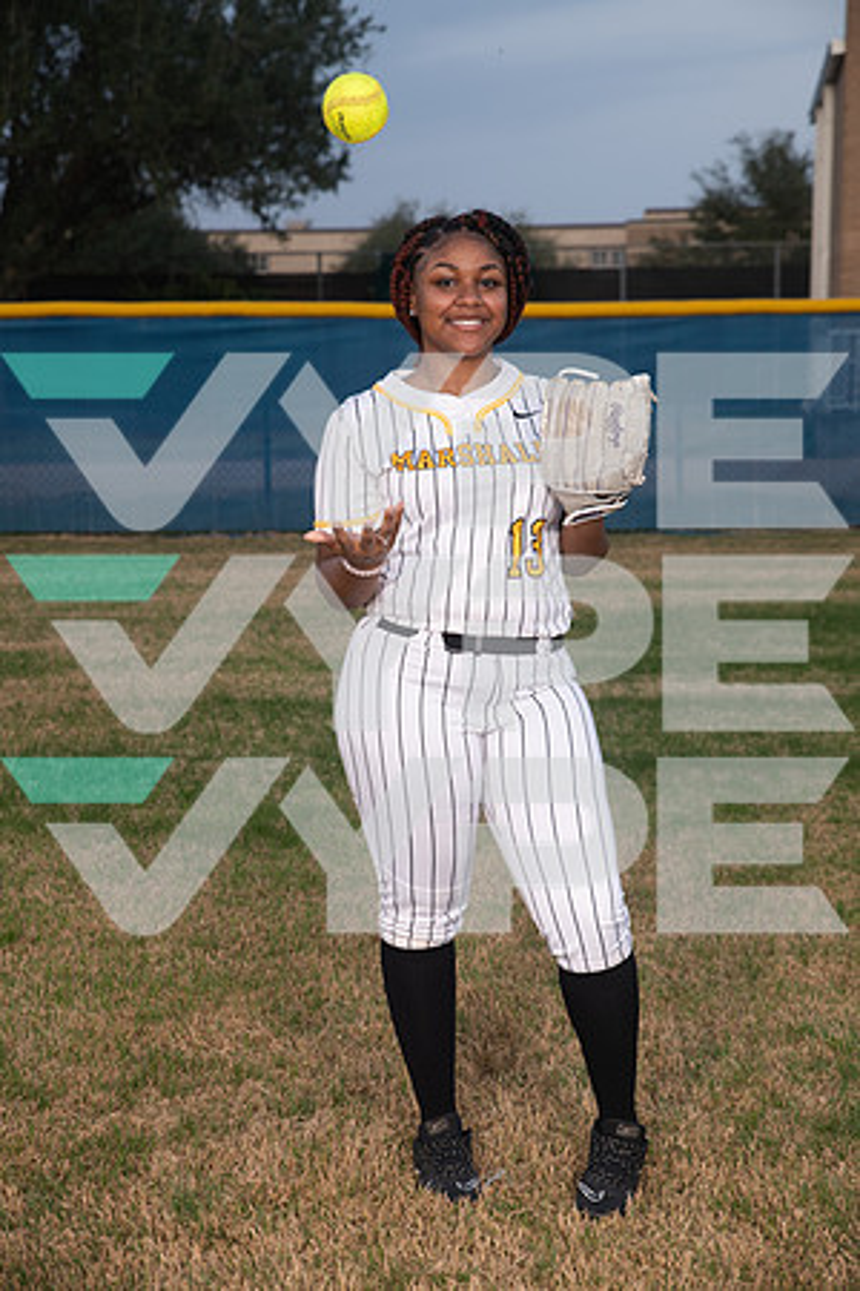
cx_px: 430
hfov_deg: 20.9
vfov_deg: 31.0
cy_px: 646
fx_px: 2329
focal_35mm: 65
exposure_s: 1/320
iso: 320
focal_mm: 65
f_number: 6.3
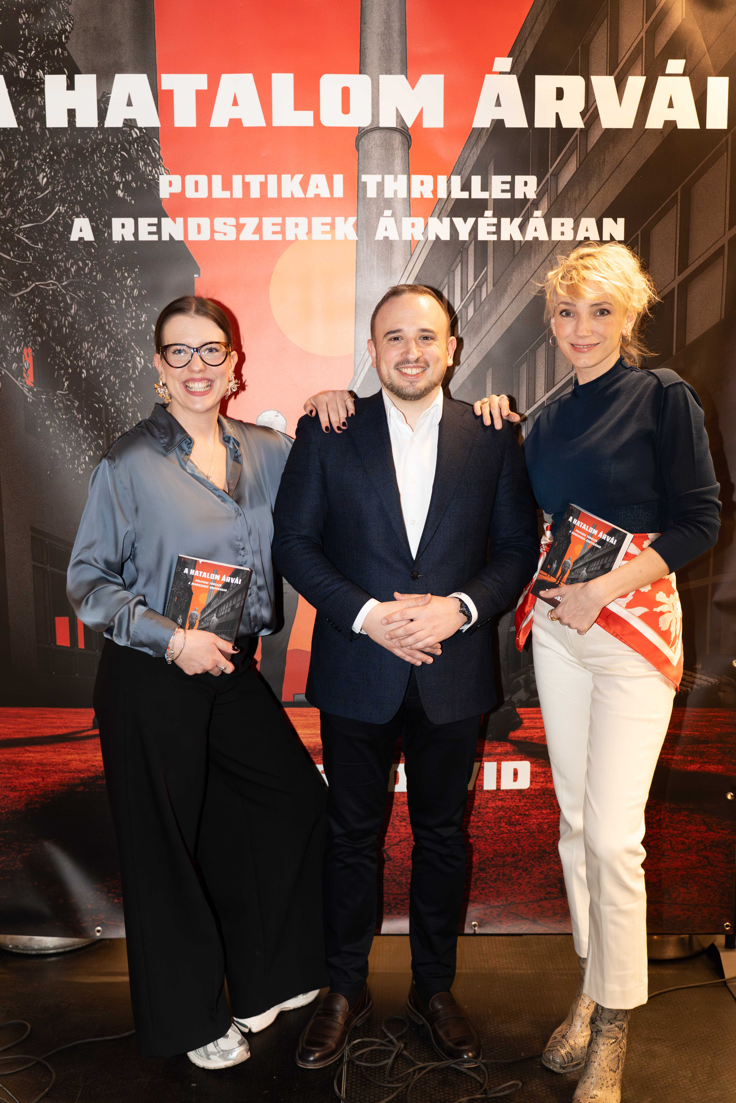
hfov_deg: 36.9
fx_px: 1104
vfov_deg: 53.1
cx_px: 368
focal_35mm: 36
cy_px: 552
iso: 3200
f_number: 2.8
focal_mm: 36
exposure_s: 1/160
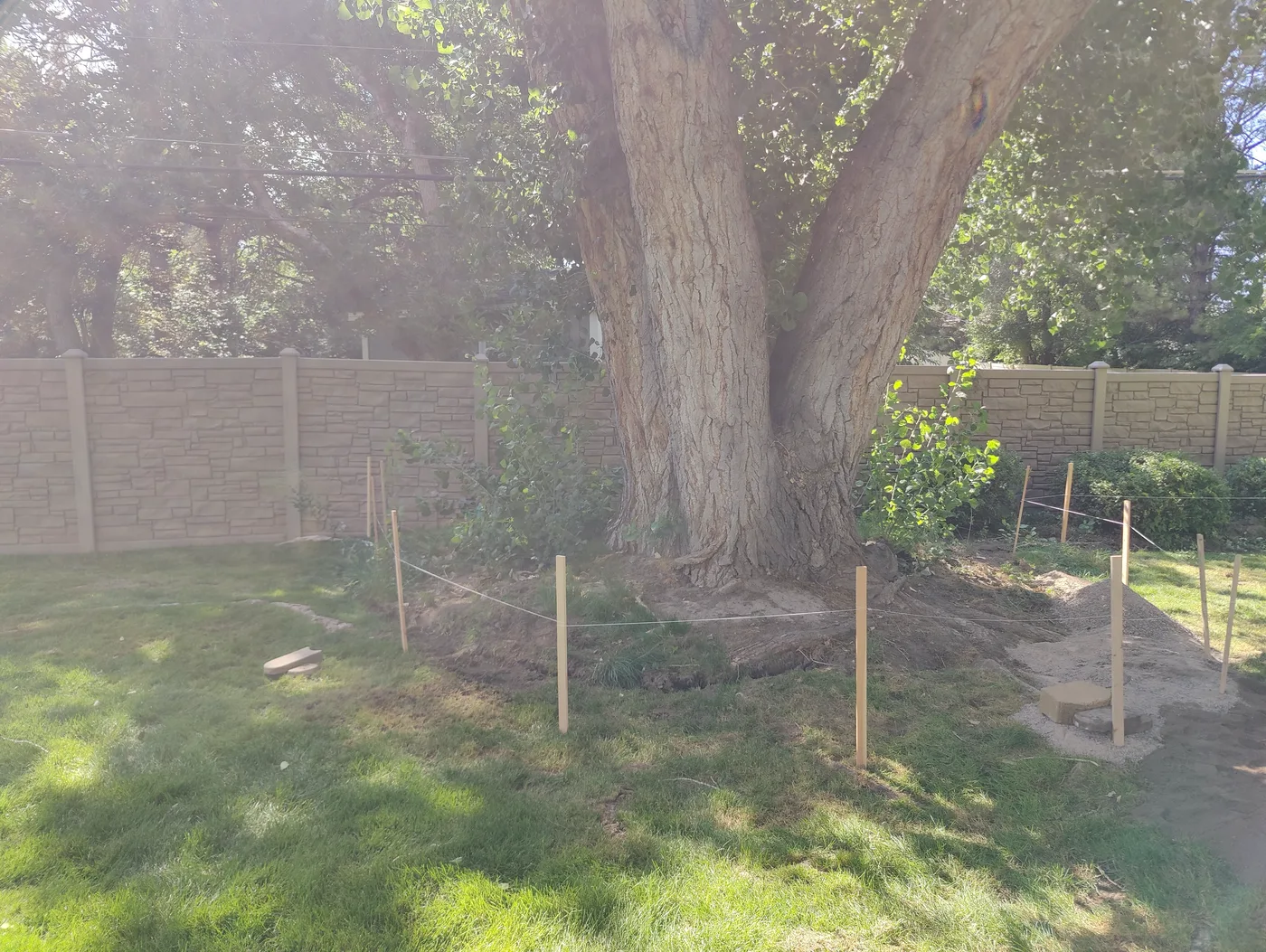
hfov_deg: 73.9
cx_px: 633
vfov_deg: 59.0
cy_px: 476
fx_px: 842
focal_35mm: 23
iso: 50
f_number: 1.8
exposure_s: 1/594
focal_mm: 6.06
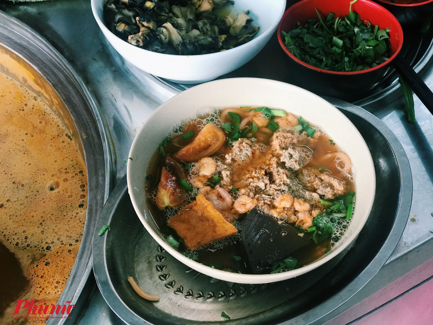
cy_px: 162
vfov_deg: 25.7
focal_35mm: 57
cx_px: 216
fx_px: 713
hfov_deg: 33.8
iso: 80
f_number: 2.8
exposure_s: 1/50
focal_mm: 6.6
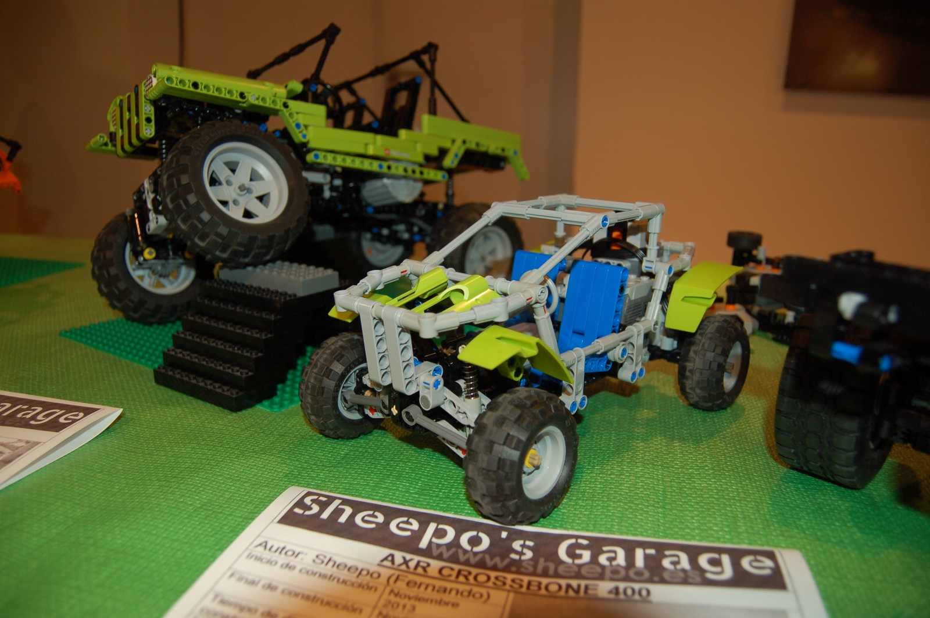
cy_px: 309
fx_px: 697
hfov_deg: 67.4
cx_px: 465
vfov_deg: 47.9
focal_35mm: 27
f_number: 3.5
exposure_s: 1/60
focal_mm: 18
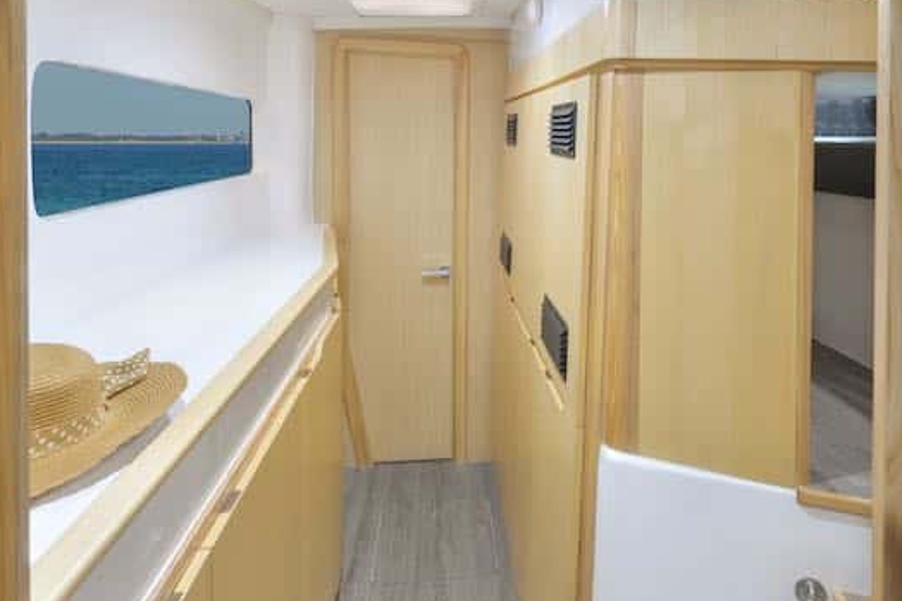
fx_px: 551
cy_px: 276
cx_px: 422
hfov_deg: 78.5
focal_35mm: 22
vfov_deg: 57.1
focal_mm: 18
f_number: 16
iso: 125
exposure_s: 5
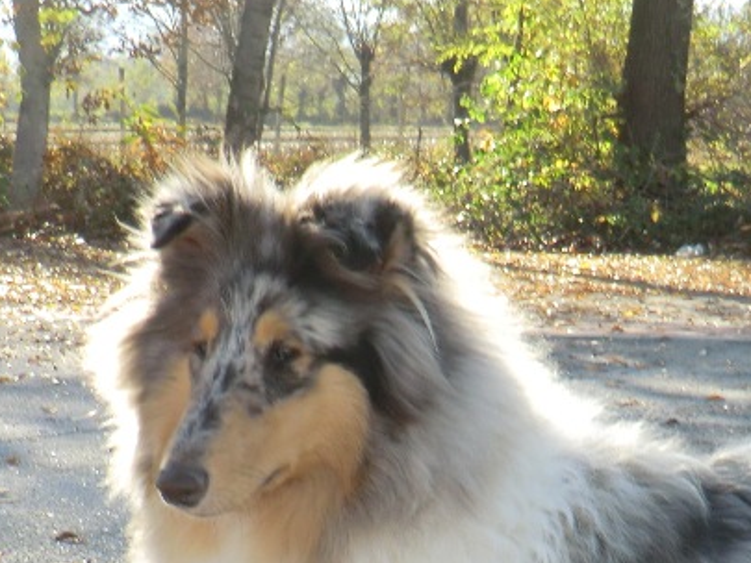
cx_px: 547
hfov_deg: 14.1
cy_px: 656
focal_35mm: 139
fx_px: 3017
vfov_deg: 10.5
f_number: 4.2
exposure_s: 1/125
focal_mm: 9.8
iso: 64
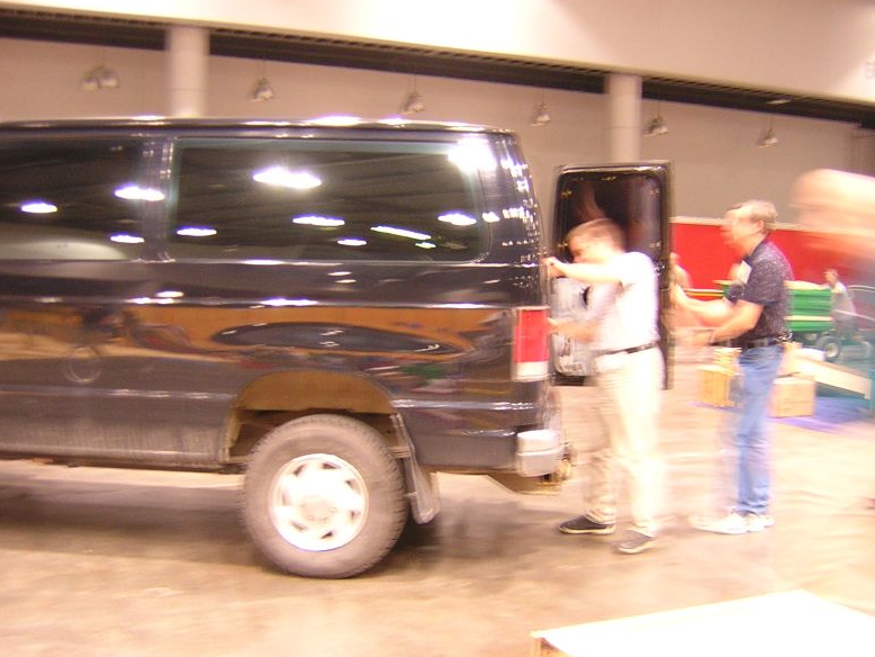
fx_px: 936
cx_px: 434
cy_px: 323
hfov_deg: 50.1
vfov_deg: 38.7
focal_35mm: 37
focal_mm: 4.7
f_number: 2.6
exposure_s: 1/2.5
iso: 308
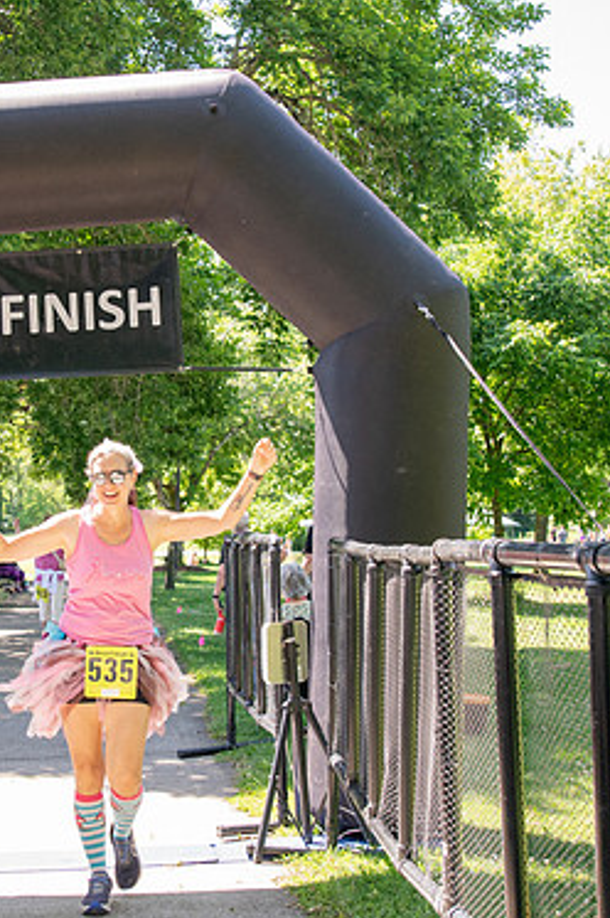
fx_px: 1426
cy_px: 453
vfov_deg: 35.7
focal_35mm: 56
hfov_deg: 23.8
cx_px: 123
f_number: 4
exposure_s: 1/400
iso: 500
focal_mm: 24
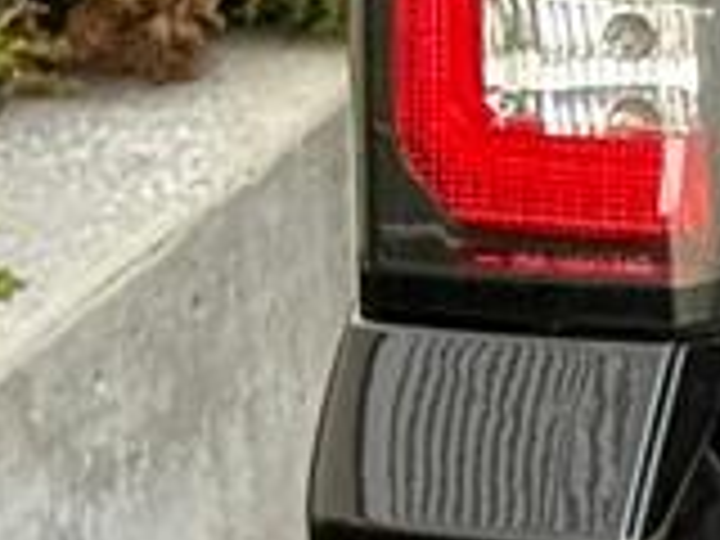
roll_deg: +0.6
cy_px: -279
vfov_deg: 3.8
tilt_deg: -9.7
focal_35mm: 385
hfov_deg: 4.8
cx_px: 2642
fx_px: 8008
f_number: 1.78
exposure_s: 1/224
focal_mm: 6.76
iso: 125
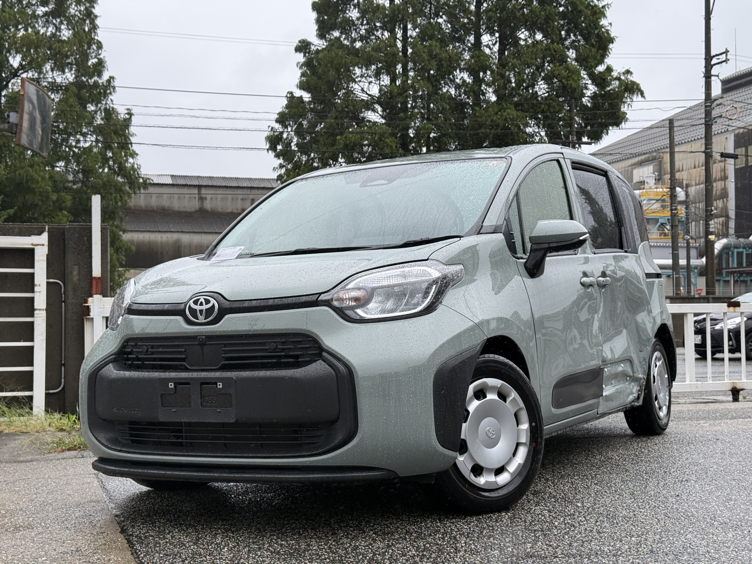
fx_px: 1043
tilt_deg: +1.6
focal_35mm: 48
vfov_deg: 30.3
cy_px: 282
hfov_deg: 39.7
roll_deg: +0.2
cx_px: 376
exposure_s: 1/846
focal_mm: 6.76
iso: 64
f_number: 1.78
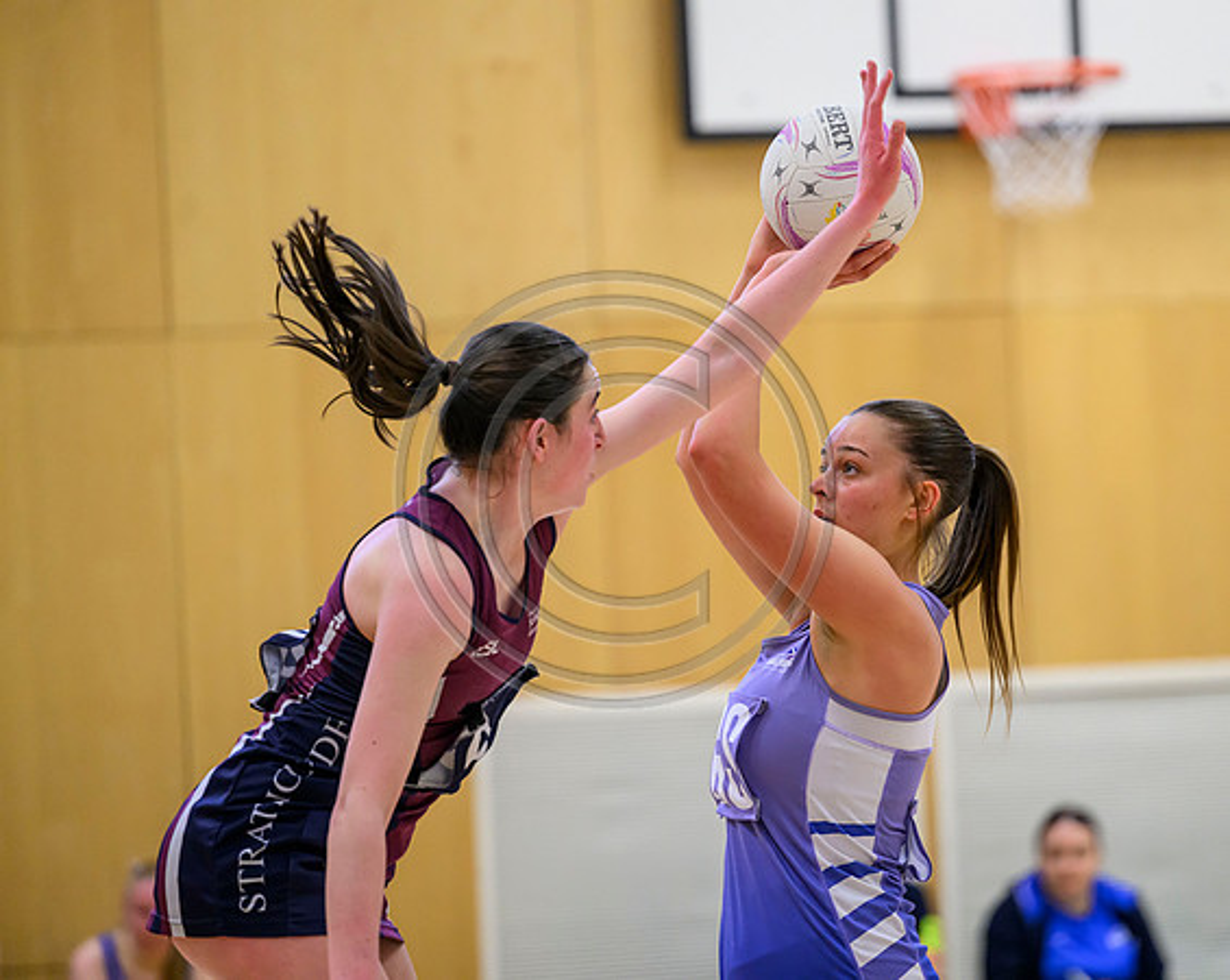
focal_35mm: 197
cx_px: 735
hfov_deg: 9.8
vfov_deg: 7.8
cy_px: 490
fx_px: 7146
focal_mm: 175
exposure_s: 1/1250
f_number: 3.2
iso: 3200
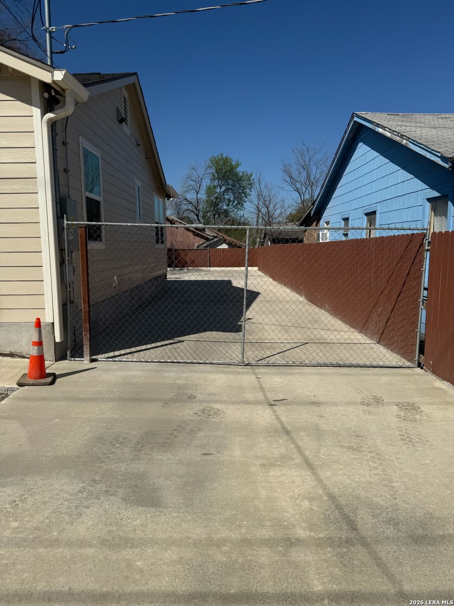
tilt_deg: -7.9
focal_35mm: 24
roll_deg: +0.9
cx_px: 227
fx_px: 420
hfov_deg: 56.8
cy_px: 303
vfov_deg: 71.6
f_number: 1.78
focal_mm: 6.76
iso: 80
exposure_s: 1/10309
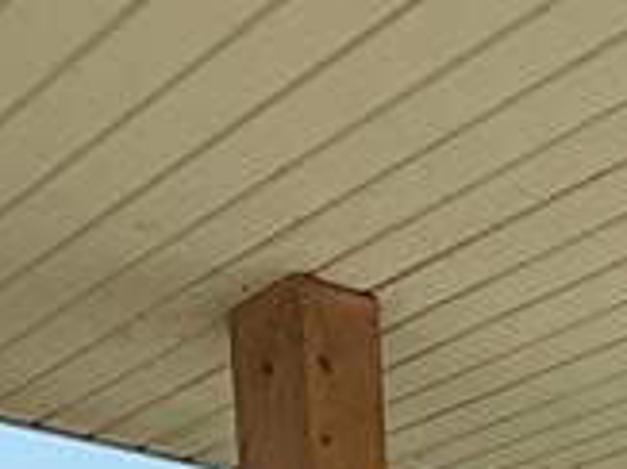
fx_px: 1593
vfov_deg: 12.8
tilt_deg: -6.9
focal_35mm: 88
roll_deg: +2.1
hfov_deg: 21.6
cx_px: 612
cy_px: 1138
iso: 64
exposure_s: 1/2165
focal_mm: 2.22
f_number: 2.2
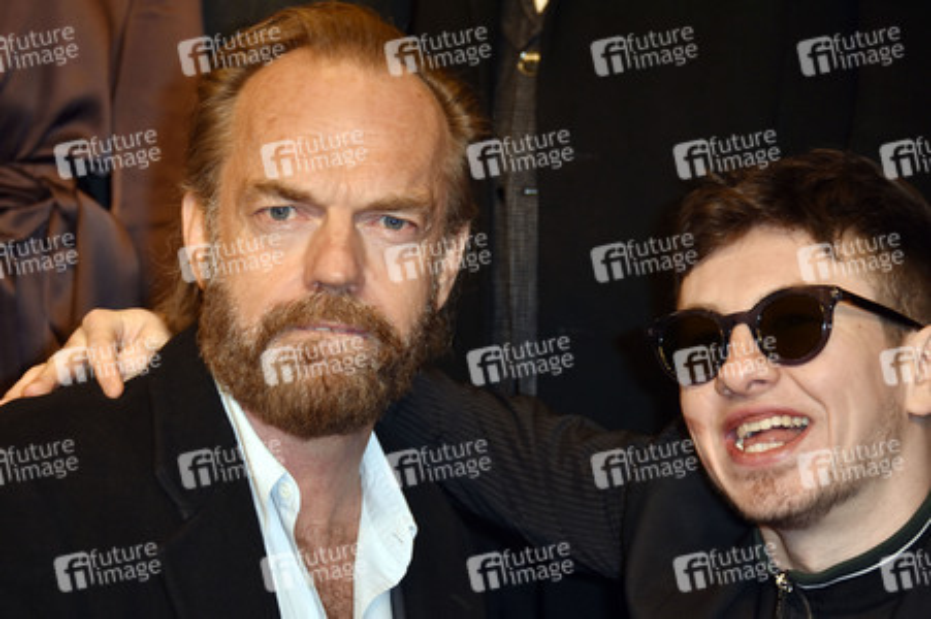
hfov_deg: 16.8
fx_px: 3153
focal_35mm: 122
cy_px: 310
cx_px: 466
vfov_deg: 11.2
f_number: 5.6
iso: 640
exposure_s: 1/125
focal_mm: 122
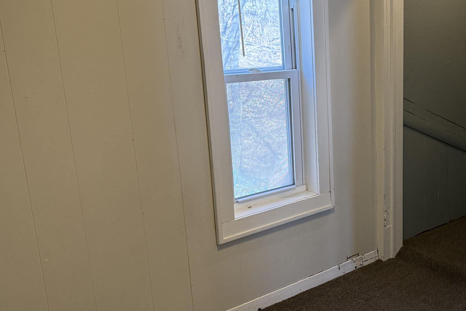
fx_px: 531
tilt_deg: -13.7
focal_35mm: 41
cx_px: 374
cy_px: 152
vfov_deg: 32.6
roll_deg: +1.8
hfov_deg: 45.0
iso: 200
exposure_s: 1/113
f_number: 1.78
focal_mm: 6.76
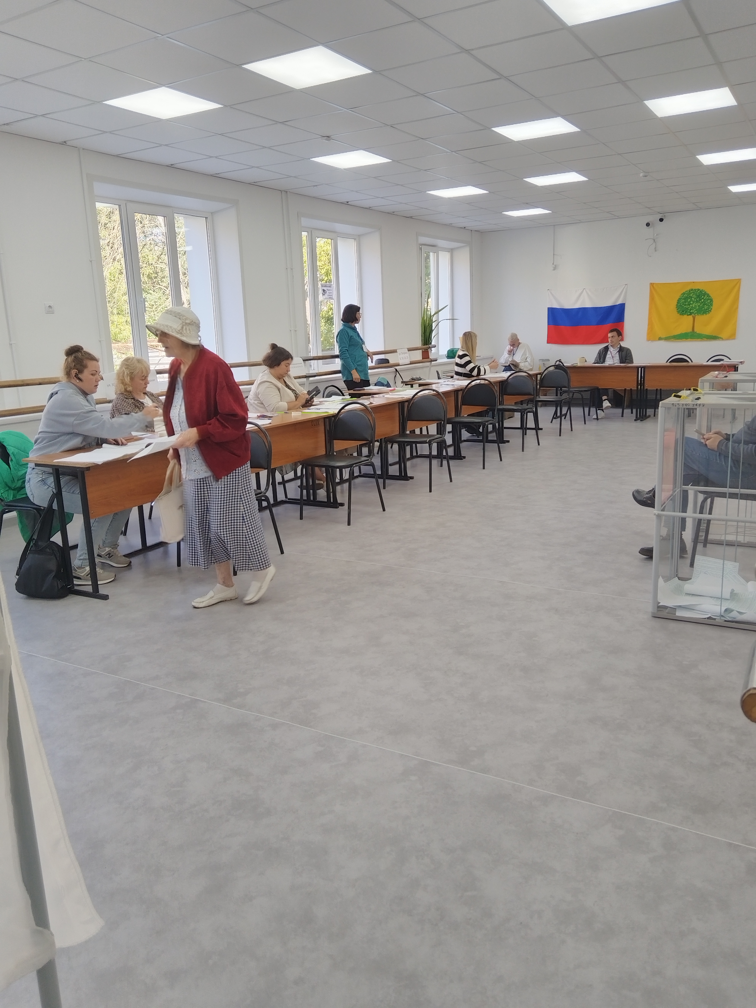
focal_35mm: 26
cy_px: 504
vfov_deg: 67.3
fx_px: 757
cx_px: 378
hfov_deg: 53.1
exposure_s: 1/100
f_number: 1.9
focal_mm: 4.95
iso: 370
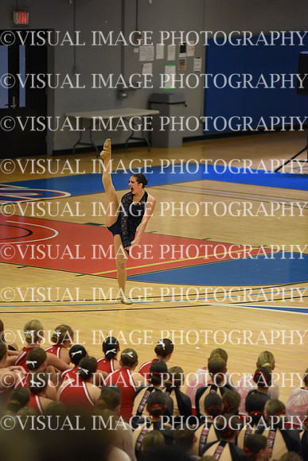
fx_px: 2565
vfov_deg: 10.3
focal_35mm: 200
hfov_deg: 6.9
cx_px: 154
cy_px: 230
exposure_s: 1/1000
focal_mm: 200
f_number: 2.8
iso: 8000
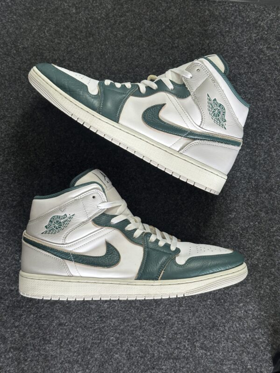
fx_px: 517
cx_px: 140
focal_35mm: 48
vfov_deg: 39.6
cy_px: 186
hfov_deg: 30.3
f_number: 1.78
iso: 100
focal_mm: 6.86
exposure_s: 1/50
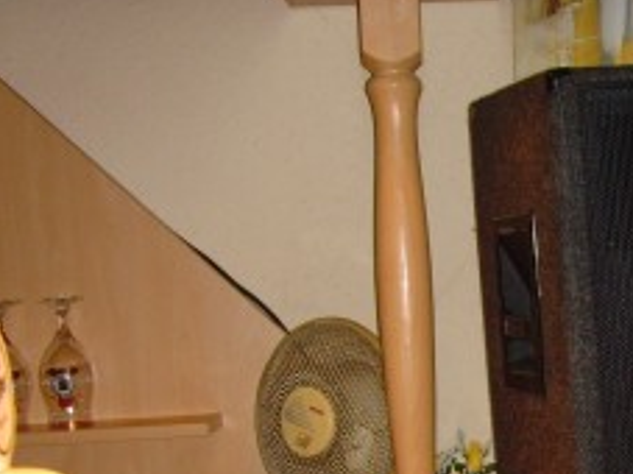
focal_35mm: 86
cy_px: 459
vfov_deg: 16.8
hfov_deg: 21.6
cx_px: 692
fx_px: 1572
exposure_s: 1/45
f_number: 3.5
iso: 200
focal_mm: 6.6
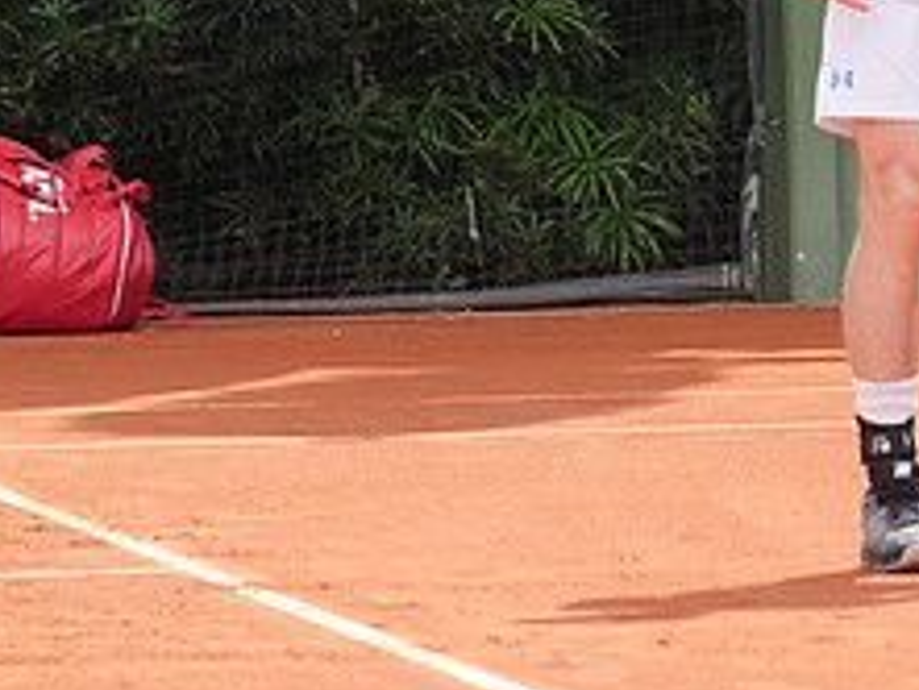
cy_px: -177
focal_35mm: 672
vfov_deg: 2.2
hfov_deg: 2.9
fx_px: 17850
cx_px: 828
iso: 400
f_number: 3.5
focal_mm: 128
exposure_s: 1/1600
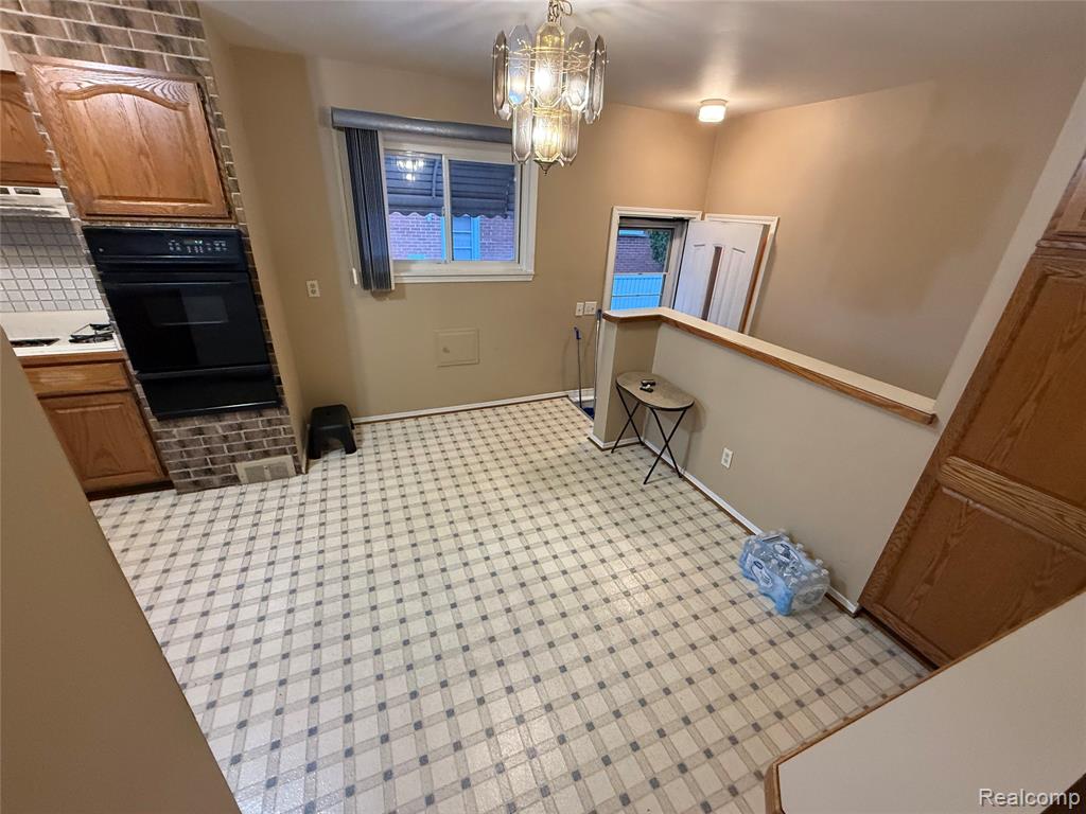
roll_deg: -2.3
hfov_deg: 102.1
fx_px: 439
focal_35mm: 14
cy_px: 407
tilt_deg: -24.4
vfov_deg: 85.7
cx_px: 543
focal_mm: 2.22
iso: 500
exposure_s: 1/60
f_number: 2.2
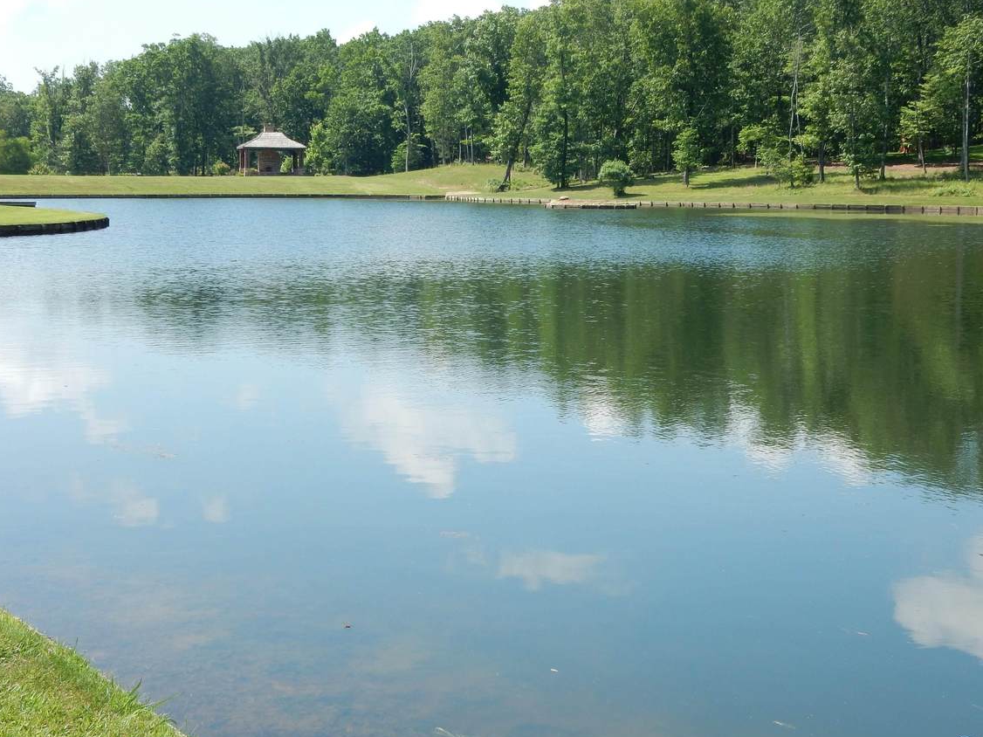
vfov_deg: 25.2
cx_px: 467
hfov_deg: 33.2
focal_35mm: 58
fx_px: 1647
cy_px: 342
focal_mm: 9
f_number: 4.8
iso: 125
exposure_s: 1/400
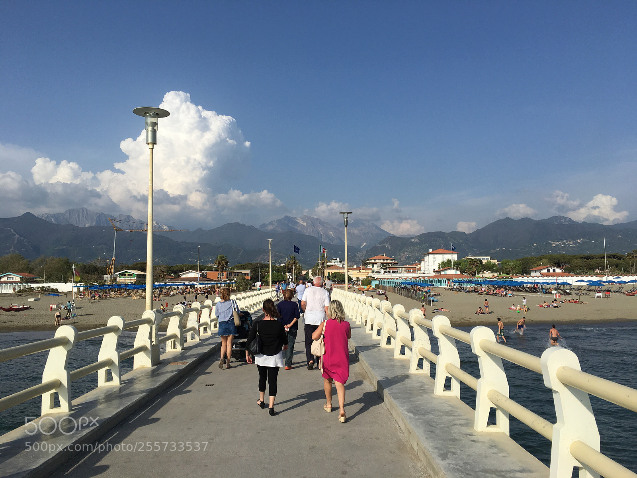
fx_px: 534
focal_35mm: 29
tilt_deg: +5.3
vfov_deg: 48.2
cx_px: 318
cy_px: 239
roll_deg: +1.0
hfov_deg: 61.7
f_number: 2.2
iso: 25
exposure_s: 1/3344
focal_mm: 4.15
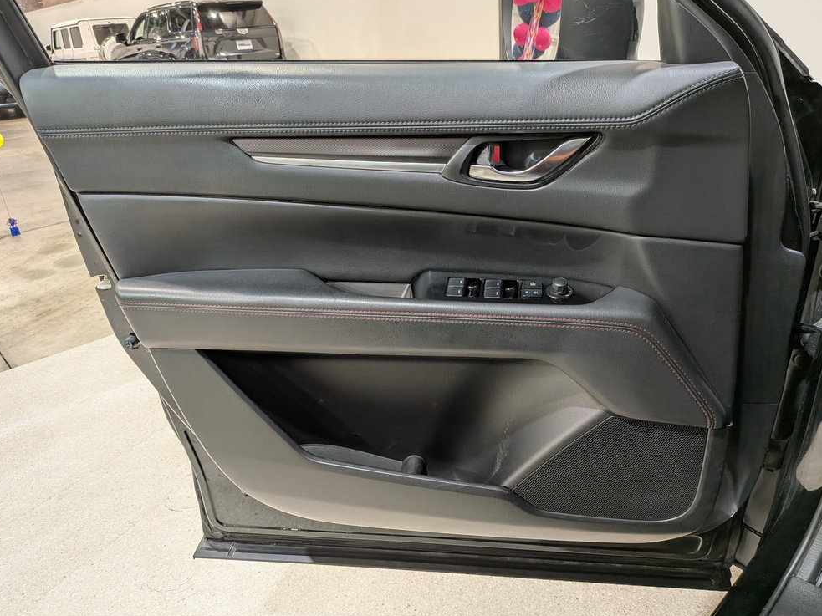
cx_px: 416
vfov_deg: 54.9
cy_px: 304
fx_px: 594
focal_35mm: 25
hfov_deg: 69.4
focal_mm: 4.53
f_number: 1.7
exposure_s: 1/120
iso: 138
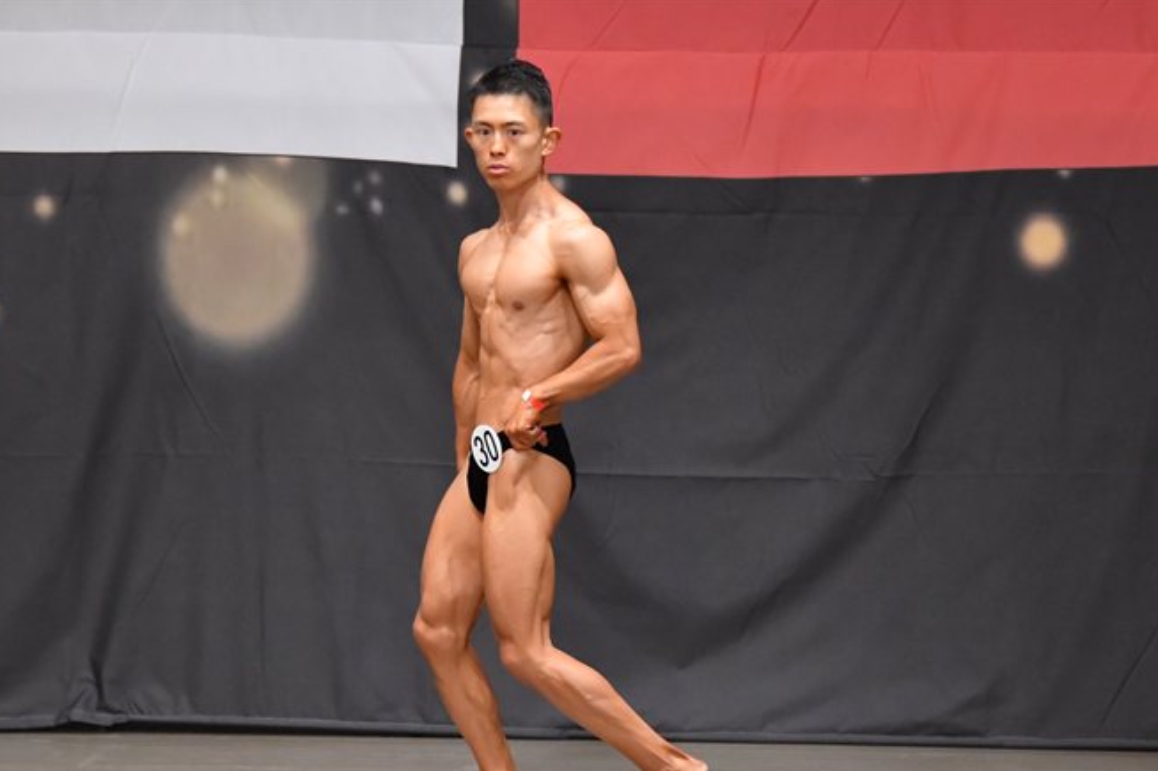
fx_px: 8586
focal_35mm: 267
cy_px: 452
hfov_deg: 7.7
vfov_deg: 5.1
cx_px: 499
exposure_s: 1/400
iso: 6400
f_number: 5.6
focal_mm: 150
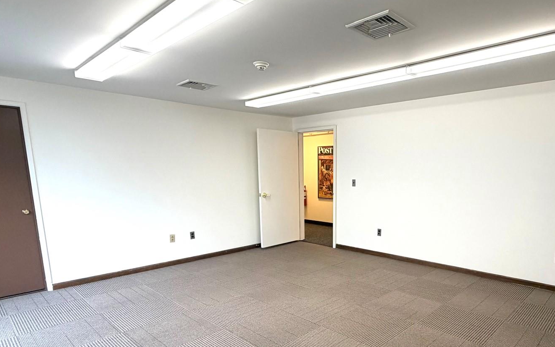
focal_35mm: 23
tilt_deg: -11.2
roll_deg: +0.0
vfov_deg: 52.1
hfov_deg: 76.1
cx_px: 337
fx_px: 348
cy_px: 230
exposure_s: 1/120
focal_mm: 2.22
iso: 100
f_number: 2.2
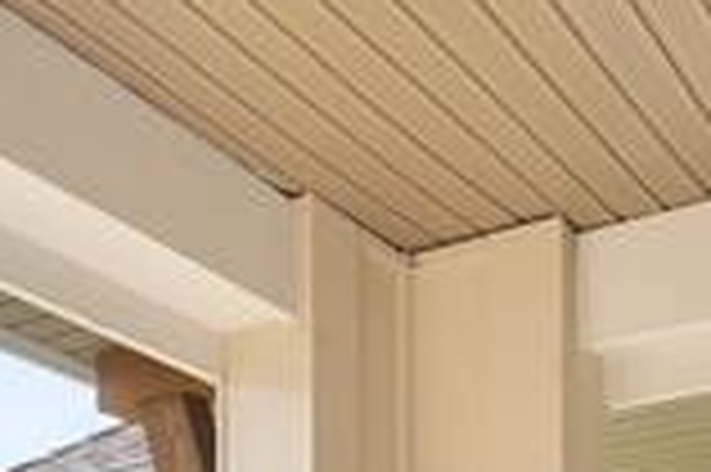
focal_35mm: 65
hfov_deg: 31.0
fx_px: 1282
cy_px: 845
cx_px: 351
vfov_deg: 17.2
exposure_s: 1/40
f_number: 8
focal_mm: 16
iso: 320
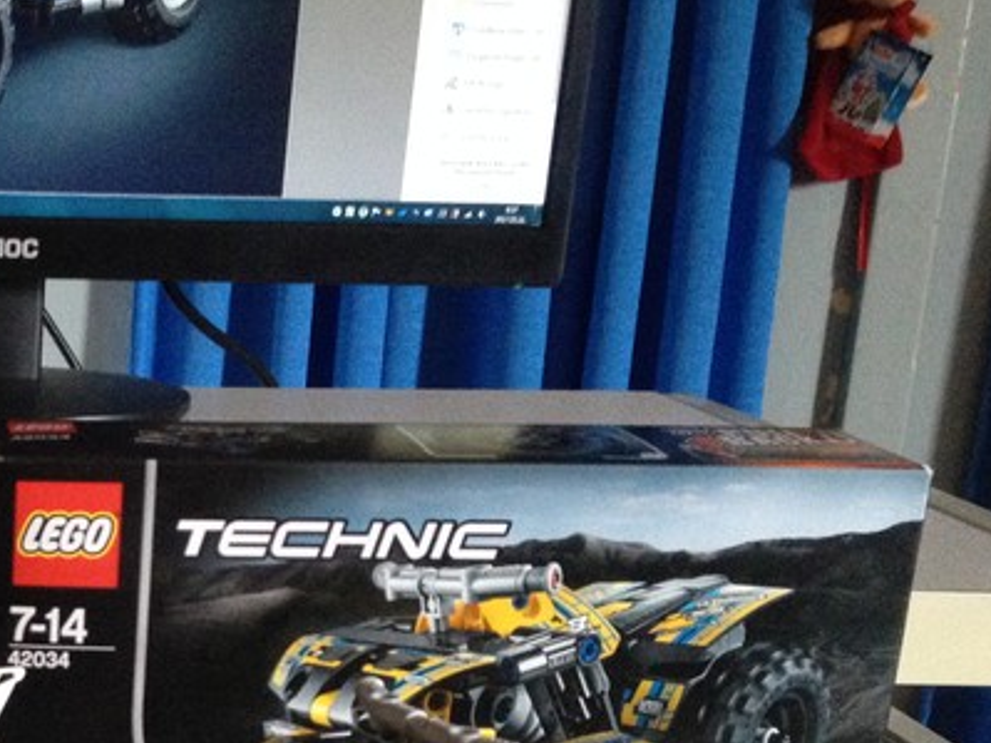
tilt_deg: -16.5
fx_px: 2261
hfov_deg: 23.4
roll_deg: -1.4
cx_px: -67
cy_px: 789
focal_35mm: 79
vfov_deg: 18.1
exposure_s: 1/20
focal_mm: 4.28
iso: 400
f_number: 2.4
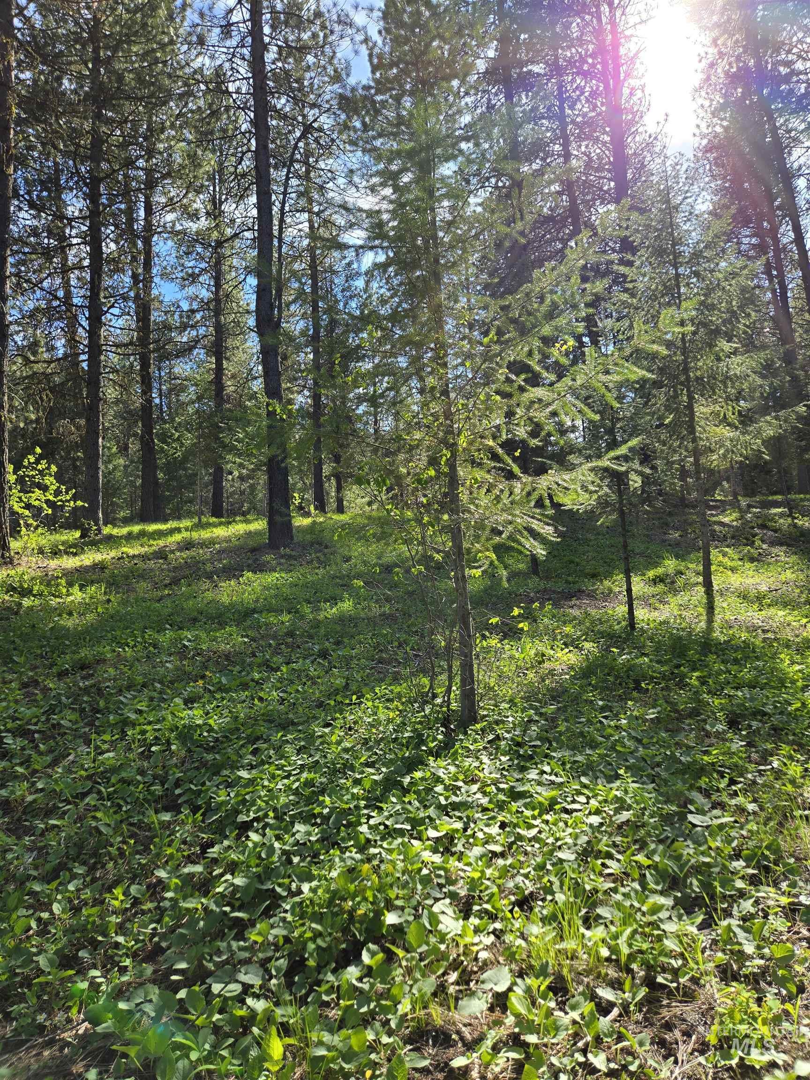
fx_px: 718
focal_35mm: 23
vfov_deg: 73.9
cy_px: 540
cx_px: 405
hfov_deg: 58.9
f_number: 1.8
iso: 25
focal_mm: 5.4
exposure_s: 1/814
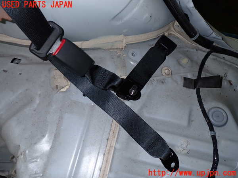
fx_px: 206
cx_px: 119
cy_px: 89
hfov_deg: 60.0
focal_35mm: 30
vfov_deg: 46.8
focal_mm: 5.4
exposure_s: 1/30
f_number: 6.3
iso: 200
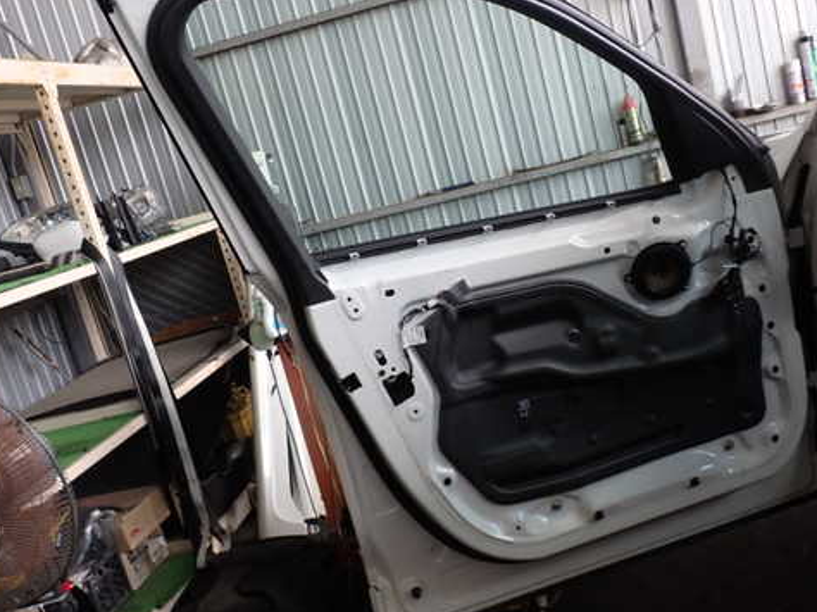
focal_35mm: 38
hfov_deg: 48.9
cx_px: 465
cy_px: 302
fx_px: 896
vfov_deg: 37.7
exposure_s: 1/60
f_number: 3.2
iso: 100
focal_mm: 5.4
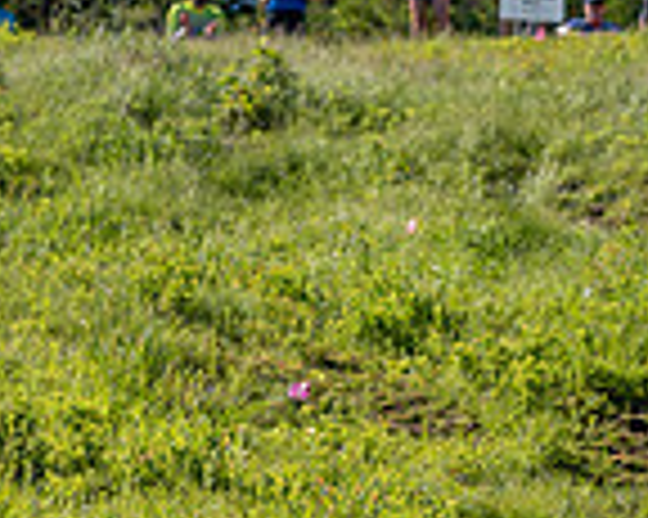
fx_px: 7264
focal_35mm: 379
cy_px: 259
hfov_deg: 5.1
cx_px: 819
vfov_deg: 4.1
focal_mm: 100
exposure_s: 1/1250
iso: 100
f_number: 3.5
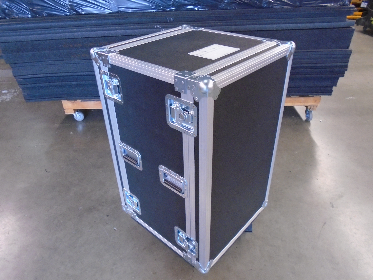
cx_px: 186
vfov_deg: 53.1
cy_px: 140
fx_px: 280
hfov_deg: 67.3
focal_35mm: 26
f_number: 3.2
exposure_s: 1/13
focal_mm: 4.6
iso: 400
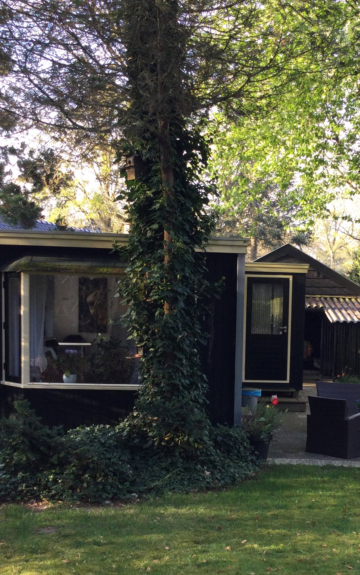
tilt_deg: -5.2
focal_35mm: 54
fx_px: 848
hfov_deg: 23.6
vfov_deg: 37.2
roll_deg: -1.0
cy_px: 377
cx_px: 283
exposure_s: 1/100
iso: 40
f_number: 2.4
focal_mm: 3.3
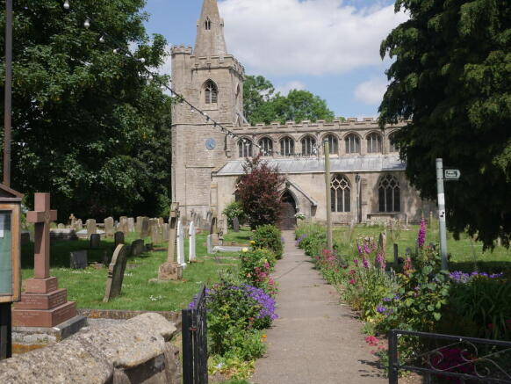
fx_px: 650
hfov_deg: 42.9
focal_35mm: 44
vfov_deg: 32.9
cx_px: 256
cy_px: 192
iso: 200
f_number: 9
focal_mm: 22
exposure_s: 1/400
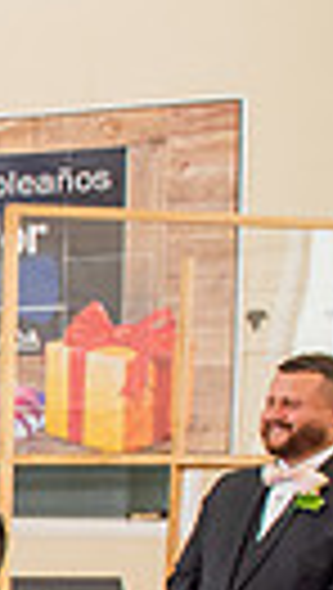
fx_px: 1737
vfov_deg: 18.5
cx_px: -702
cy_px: 646
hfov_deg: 8.8
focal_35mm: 111
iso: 1250
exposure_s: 1/100
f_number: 5
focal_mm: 24
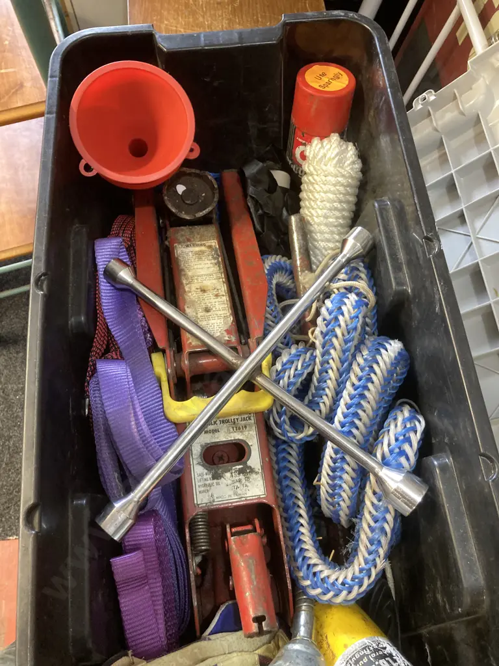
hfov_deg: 49.7
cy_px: 333
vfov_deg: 63.4
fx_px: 538
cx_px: 250
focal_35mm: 28
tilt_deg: -67.2
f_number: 1.8
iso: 250
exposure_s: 1/33
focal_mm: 3.99
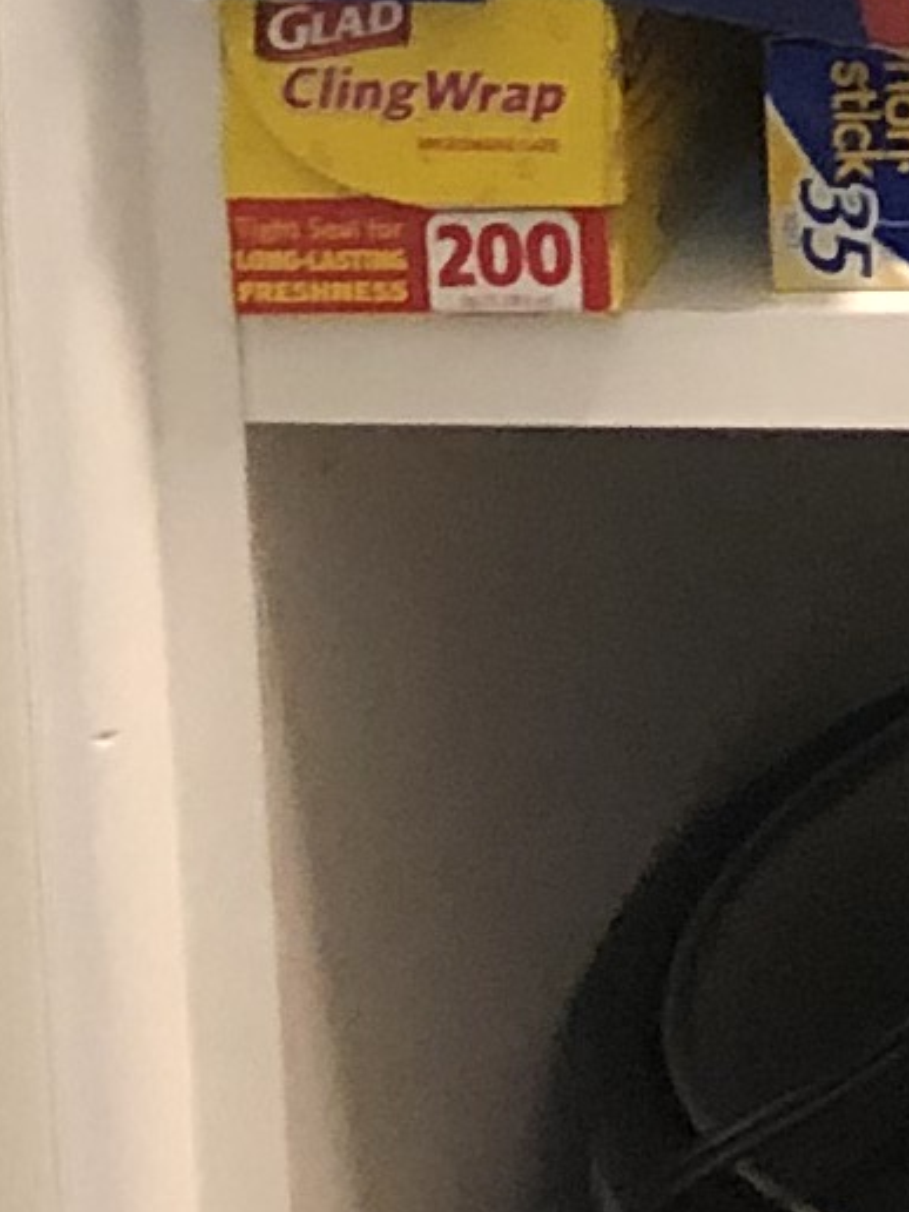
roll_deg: +0.4
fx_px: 7668
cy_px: -1022
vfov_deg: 8.7
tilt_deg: -10.3
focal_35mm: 219
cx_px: 2934
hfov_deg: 6.1
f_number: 1.8
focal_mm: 3.99
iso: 100
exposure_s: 1/6
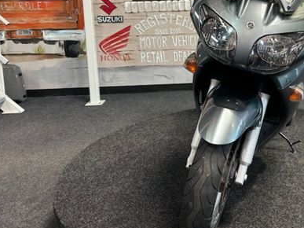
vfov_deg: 32.8
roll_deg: +0.5
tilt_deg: -8.9
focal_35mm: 43
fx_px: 378
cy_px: 51
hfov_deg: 42.0
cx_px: 242
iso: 80
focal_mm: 5.7
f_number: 1.5
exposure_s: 1/100
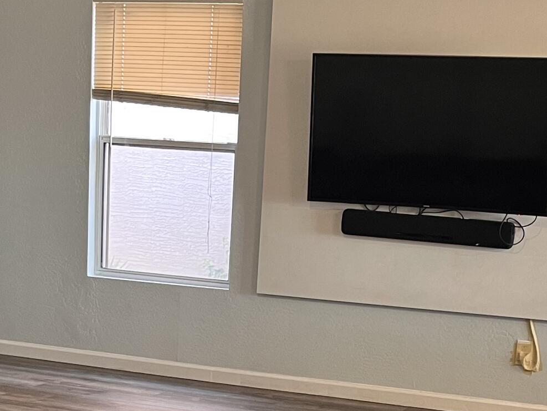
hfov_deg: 24.7
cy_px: 488
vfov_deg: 17.8
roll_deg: -3.4
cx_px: 255
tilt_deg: -15.8
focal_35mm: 79
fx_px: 1249
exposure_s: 1/60
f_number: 1.6
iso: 160
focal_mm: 5.1
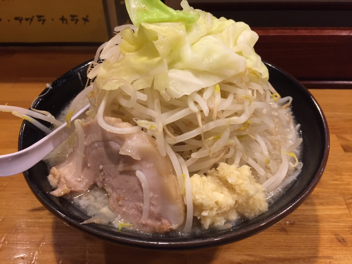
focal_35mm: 29
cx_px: 176
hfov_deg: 61.7
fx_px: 295
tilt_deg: -41.8
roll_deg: -1.6
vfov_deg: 48.2
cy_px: 132
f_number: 2.2
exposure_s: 1/30
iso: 125
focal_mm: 4.15
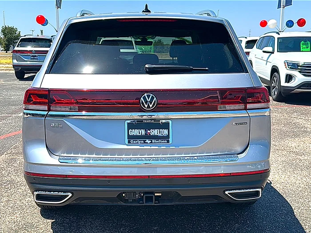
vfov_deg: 37.7
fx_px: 341
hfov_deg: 49.0
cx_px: 156
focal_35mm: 38
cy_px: 116
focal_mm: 6.86
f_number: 1.78
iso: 100
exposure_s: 1/4219
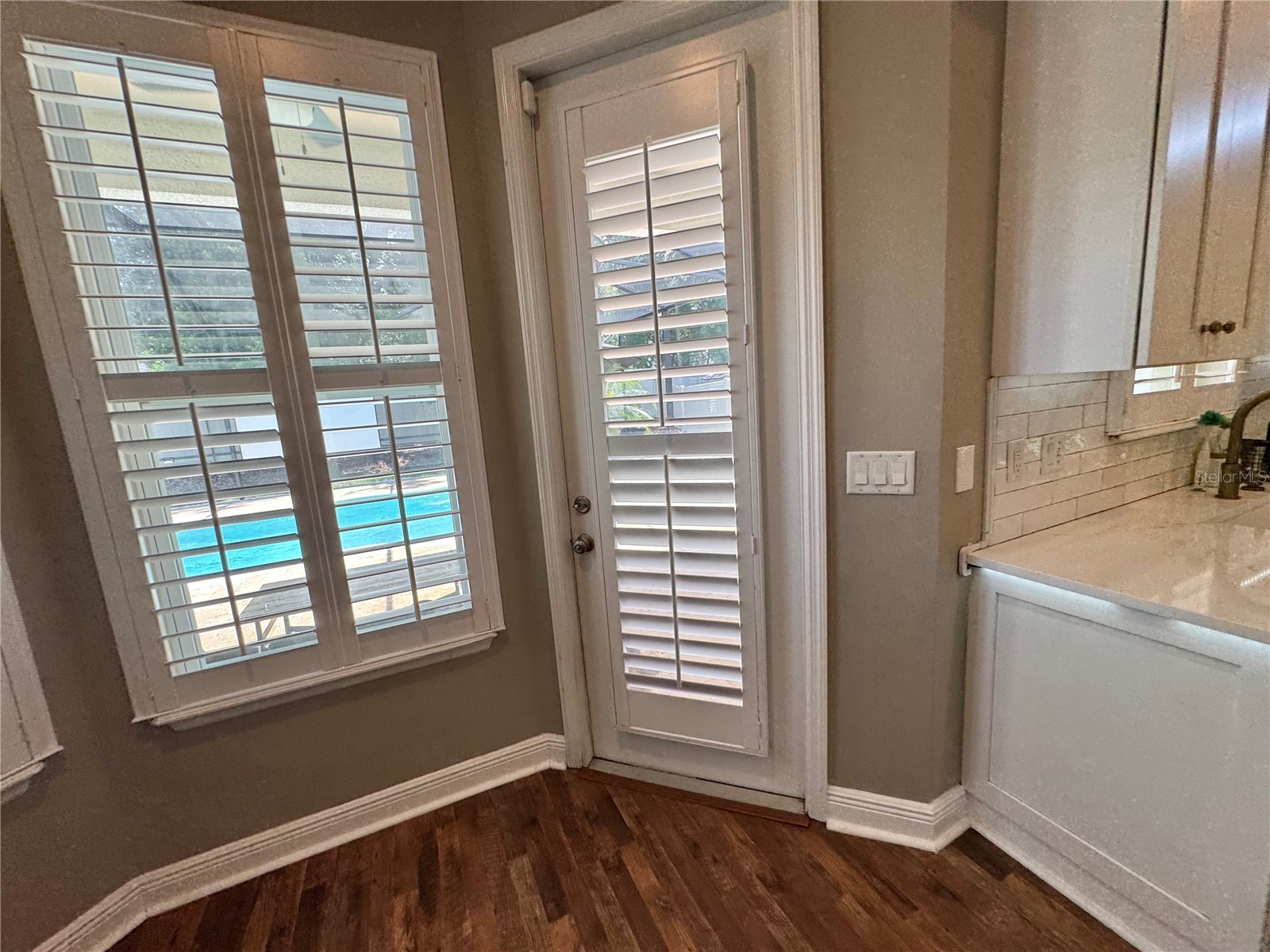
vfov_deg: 85.7
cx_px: 635
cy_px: 476
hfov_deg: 102.1
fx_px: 514
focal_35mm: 14
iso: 64
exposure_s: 1/120
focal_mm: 2.22
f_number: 2.2
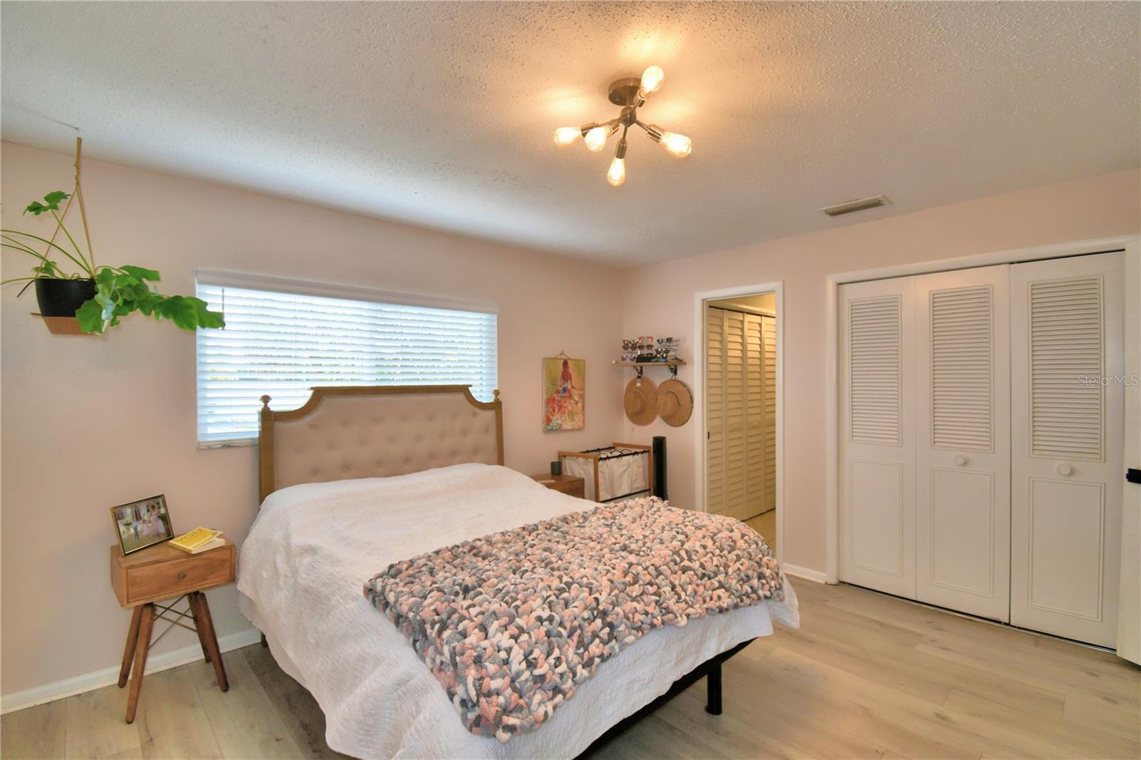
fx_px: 475
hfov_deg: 100.4
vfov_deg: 77.3
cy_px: 380
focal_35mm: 15
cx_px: 570
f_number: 4.5
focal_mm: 10
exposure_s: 1/60
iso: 180
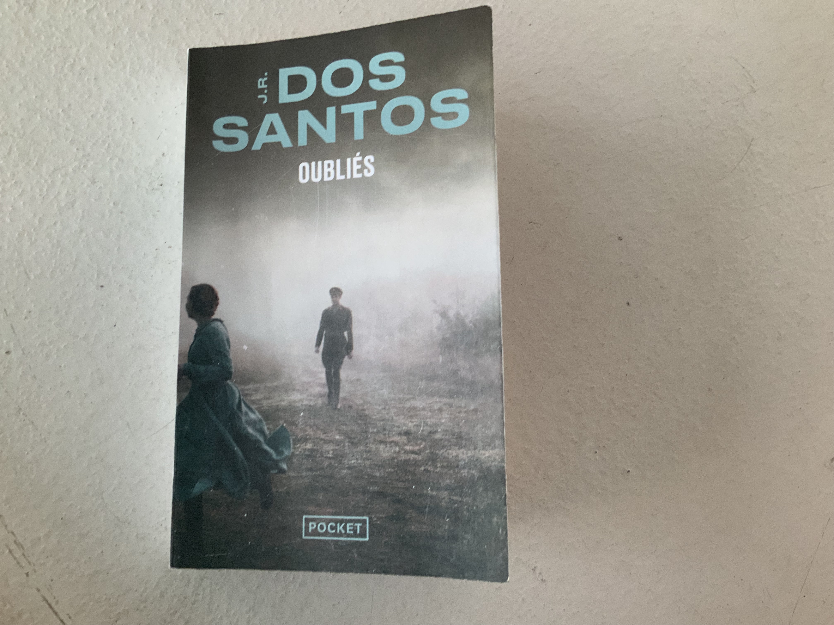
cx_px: 417
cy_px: 312
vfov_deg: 48.2
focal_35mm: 29
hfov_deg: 61.7
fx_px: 699
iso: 80
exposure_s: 1/60
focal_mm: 3
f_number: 1.8
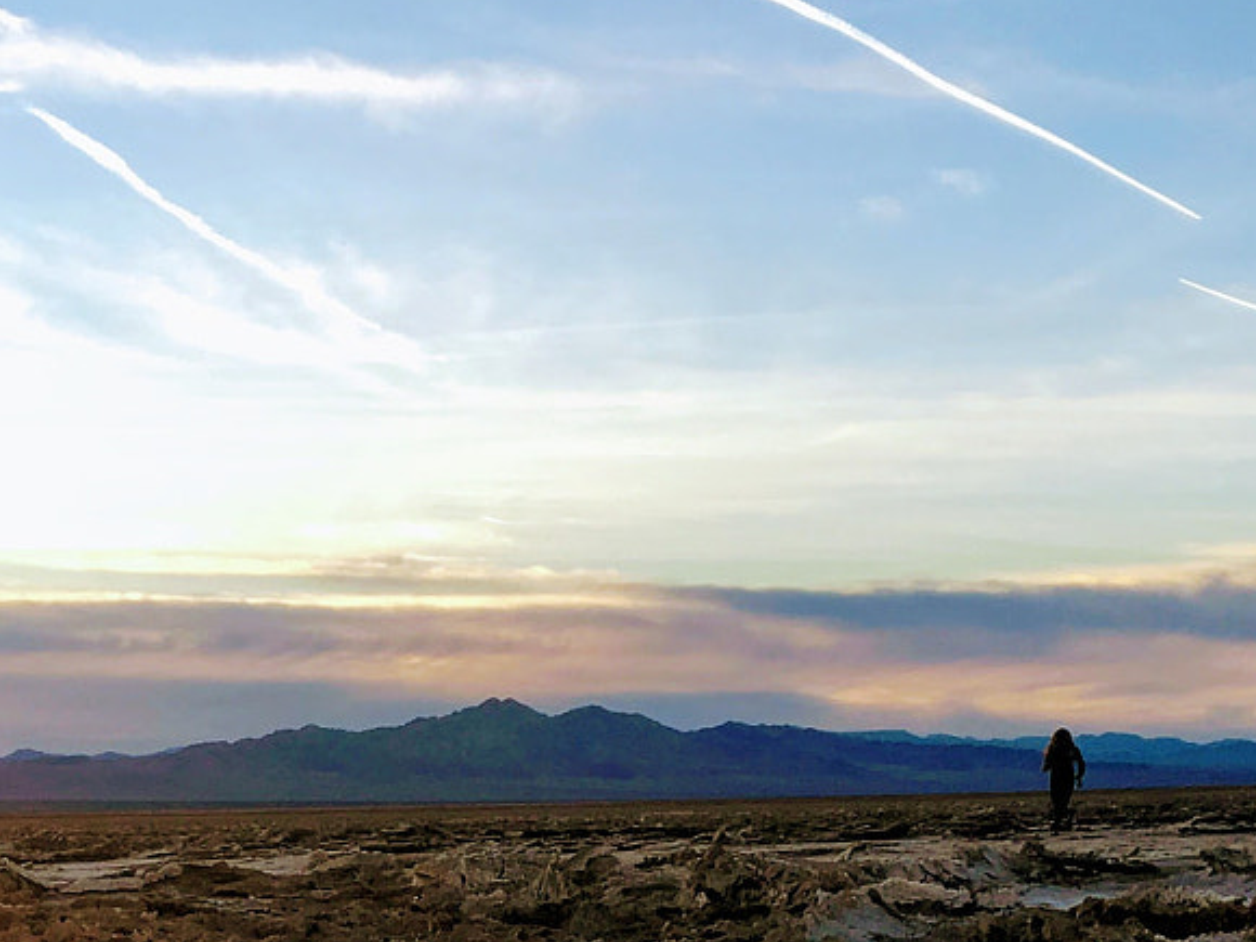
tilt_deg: -6.4
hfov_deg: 24.0
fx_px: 2903
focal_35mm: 80
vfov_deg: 17.6
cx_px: 208
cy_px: 1113
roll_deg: +1.5
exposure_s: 1/231
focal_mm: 4.15
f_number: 2.2
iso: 25
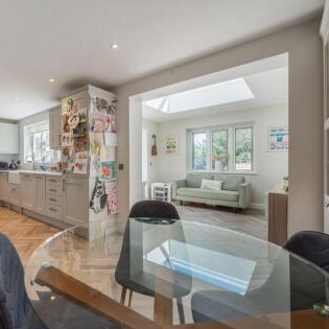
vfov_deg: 80.7
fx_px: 194
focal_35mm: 18
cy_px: 164
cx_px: 99
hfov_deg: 77.0
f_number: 7.1
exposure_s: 1/160
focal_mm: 14
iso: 400
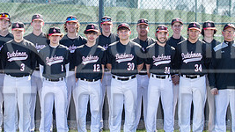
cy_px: 52
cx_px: 89
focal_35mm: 95
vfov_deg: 12.7
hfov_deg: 22.4
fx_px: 592
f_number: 6.3
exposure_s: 1/250
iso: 200
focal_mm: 34
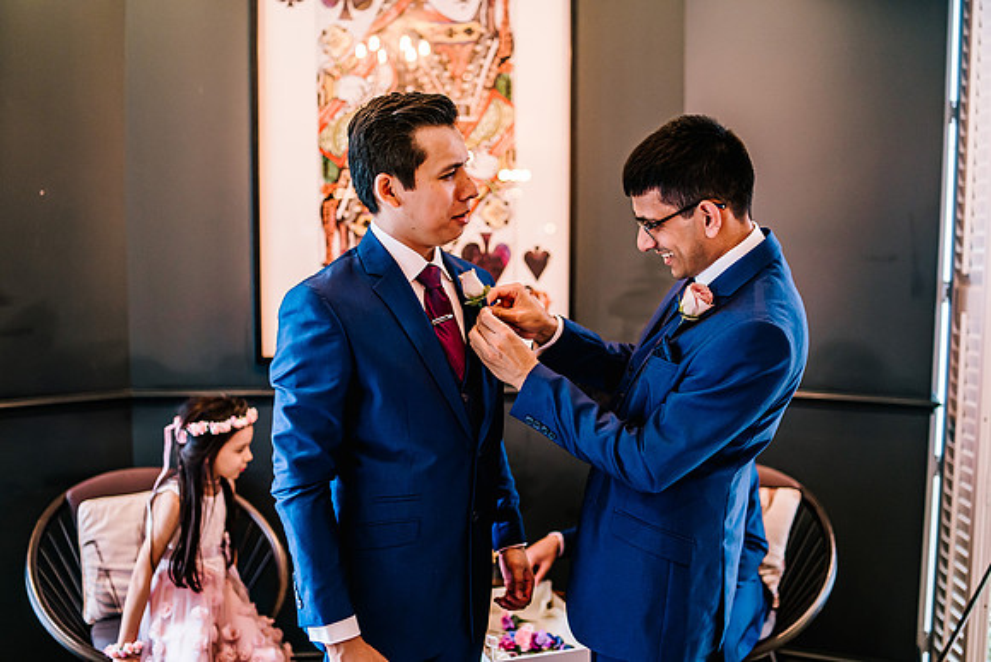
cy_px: 331
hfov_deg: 53.7
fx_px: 979
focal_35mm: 36
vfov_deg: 37.3
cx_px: 496
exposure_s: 1/250
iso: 1250
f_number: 1.6
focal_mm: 35
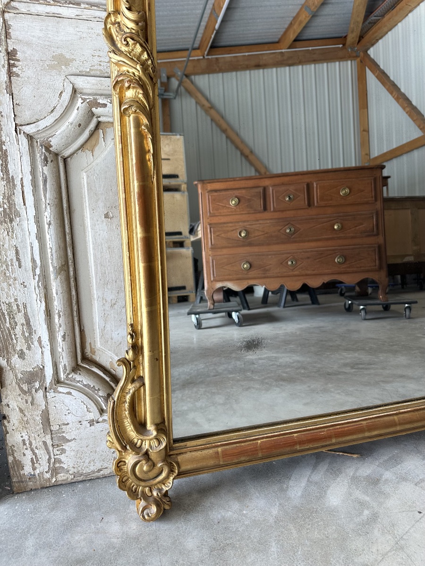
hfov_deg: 56.8
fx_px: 393
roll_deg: -1.2
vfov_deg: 71.6
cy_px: 283
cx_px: 212
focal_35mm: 24
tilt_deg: -17.8
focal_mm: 6.86
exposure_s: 1/100
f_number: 1.78
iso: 64
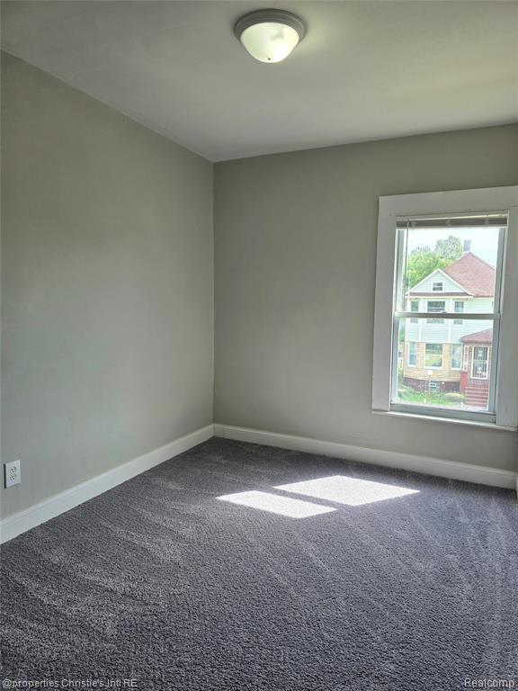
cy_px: 346
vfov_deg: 73.9
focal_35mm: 23
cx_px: 259
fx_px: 459
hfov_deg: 58.9
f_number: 1.7
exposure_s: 1/120
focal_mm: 6.3
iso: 16
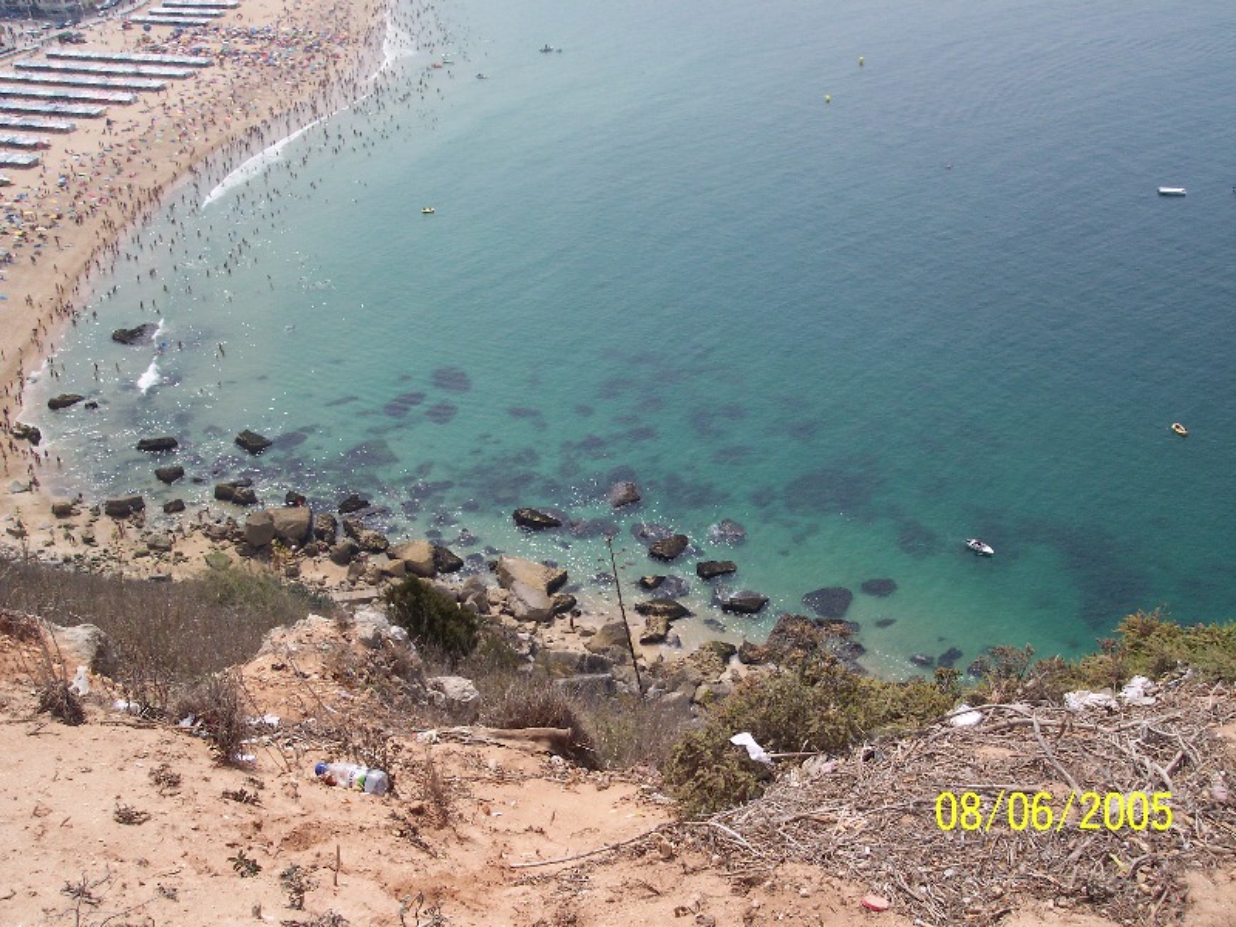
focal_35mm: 38
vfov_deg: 37.7
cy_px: 464
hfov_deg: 49.0
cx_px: 618
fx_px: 1357
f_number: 4.8
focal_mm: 8
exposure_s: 1/1000
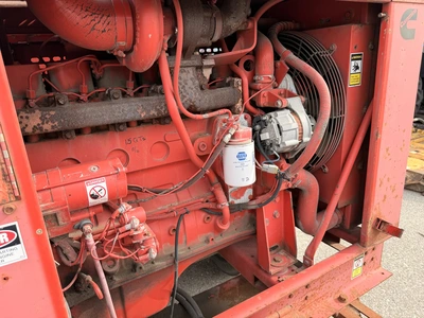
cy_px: 159
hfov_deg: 71.6
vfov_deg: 56.8
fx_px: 294
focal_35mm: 24
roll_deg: +1.0
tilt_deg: -18.3
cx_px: 212
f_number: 1.78
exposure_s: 1/580
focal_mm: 6.76
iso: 80
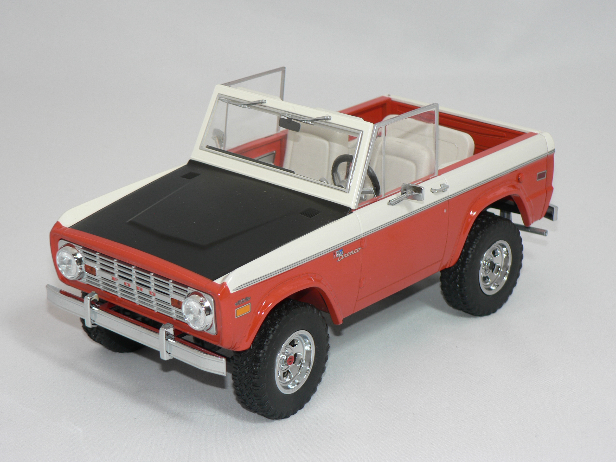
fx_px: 1495
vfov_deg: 17.6
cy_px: 231
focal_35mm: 84
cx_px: 308
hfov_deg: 23.3
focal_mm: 14
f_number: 3.2
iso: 80
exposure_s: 1/60
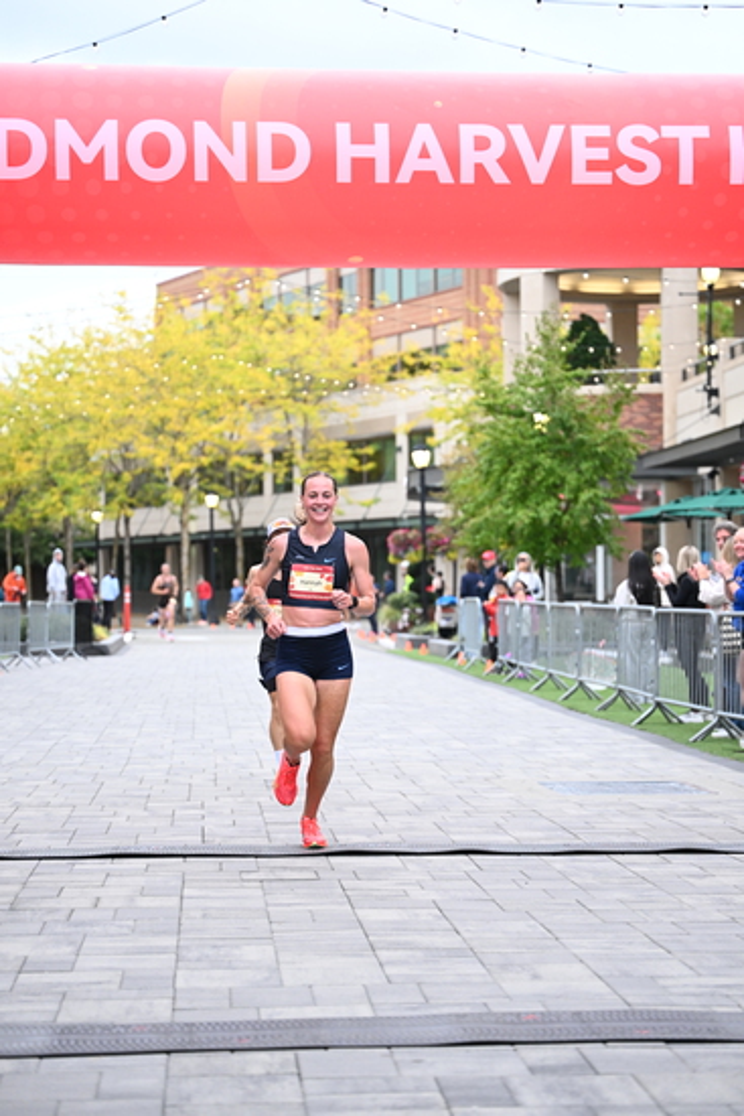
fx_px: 2168
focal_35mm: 70
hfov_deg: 19.5
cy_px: 558
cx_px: 372
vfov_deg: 28.8
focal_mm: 70
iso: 1600
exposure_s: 1/800
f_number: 2.8
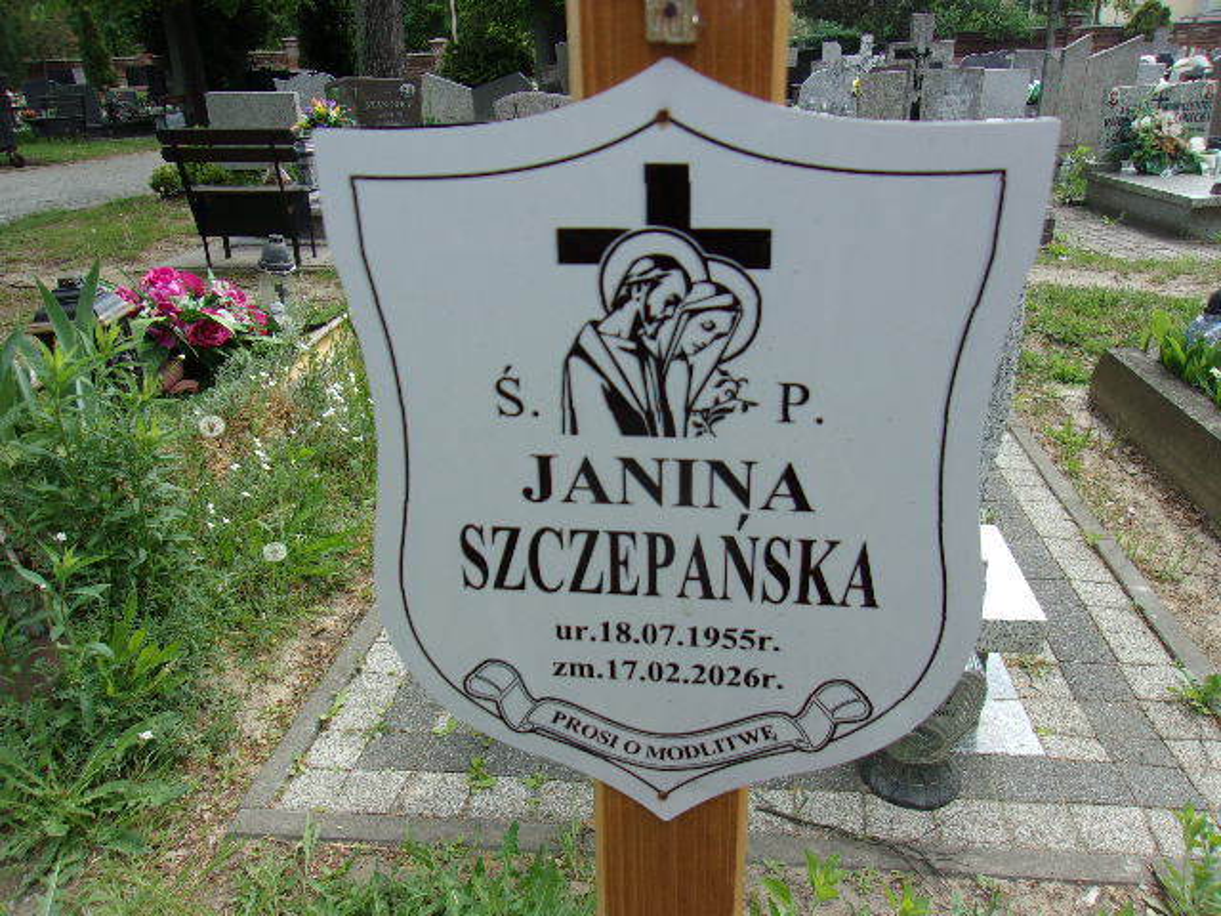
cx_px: 610
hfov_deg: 65.3
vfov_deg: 51.4
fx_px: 952
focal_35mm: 27
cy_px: 458
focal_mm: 4.9
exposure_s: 1/320
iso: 80
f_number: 3
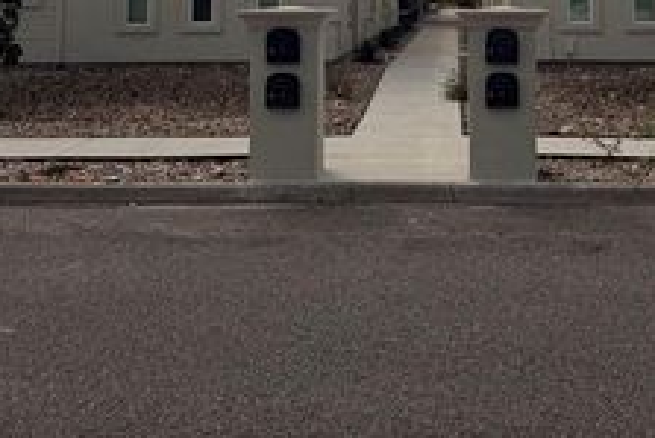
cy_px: -110
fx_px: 1020
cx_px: 438
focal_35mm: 56
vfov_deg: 22.1
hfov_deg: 35.3
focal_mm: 6.76
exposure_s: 1/32258
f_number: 1.78
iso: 100
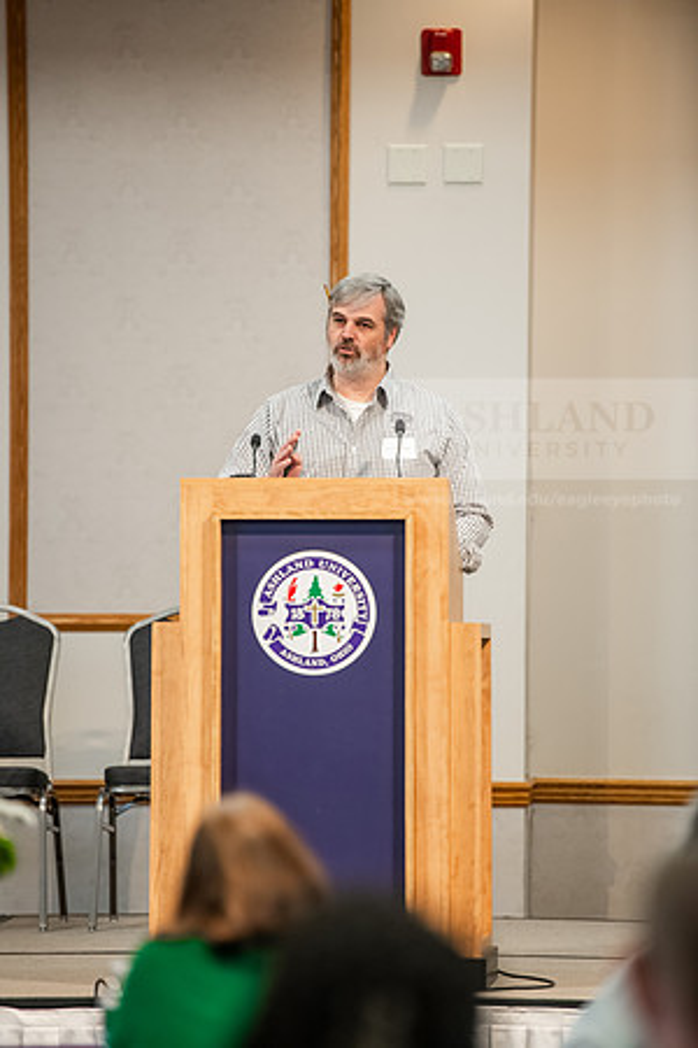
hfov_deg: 6.9
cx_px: 349
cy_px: 524
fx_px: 5816
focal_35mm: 200
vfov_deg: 10.3
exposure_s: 1/200
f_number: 3.2
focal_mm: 200
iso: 2000
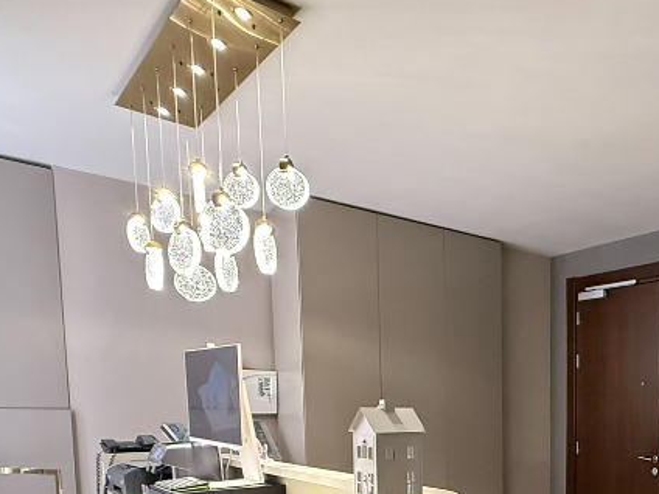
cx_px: 609
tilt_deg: -5.0
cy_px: 472
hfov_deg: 48.6
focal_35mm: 33
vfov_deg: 38.9
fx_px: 628
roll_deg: -0.5
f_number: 2.2
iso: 640
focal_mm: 2.22
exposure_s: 1/50
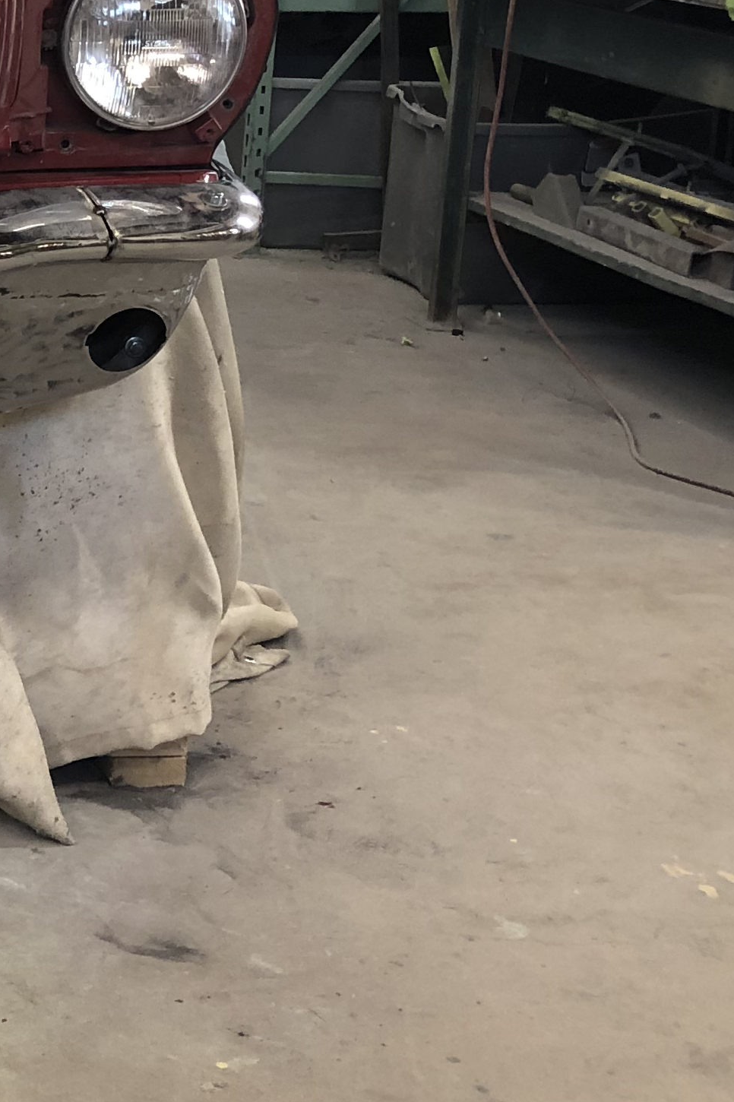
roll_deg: -1.2
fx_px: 2478
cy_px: 258
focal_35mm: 81
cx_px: -501
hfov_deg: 15.1
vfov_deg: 24.7
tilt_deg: -14.5
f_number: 1.8
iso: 40
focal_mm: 3.99
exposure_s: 1/17
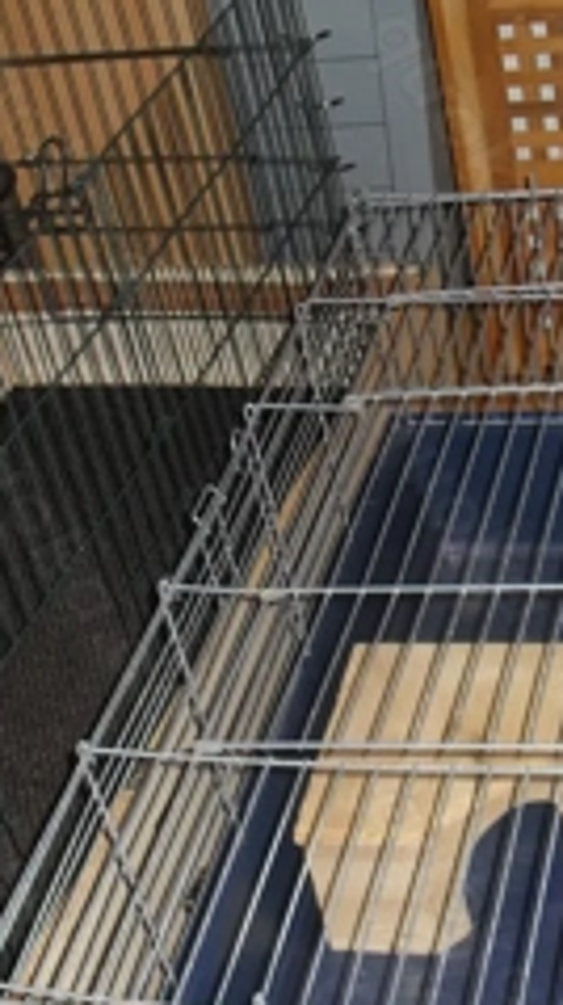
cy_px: 765
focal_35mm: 62
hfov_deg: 19.1
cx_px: 471
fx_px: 1650
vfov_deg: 33.1
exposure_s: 1/45
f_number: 2.8
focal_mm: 6.3
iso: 100
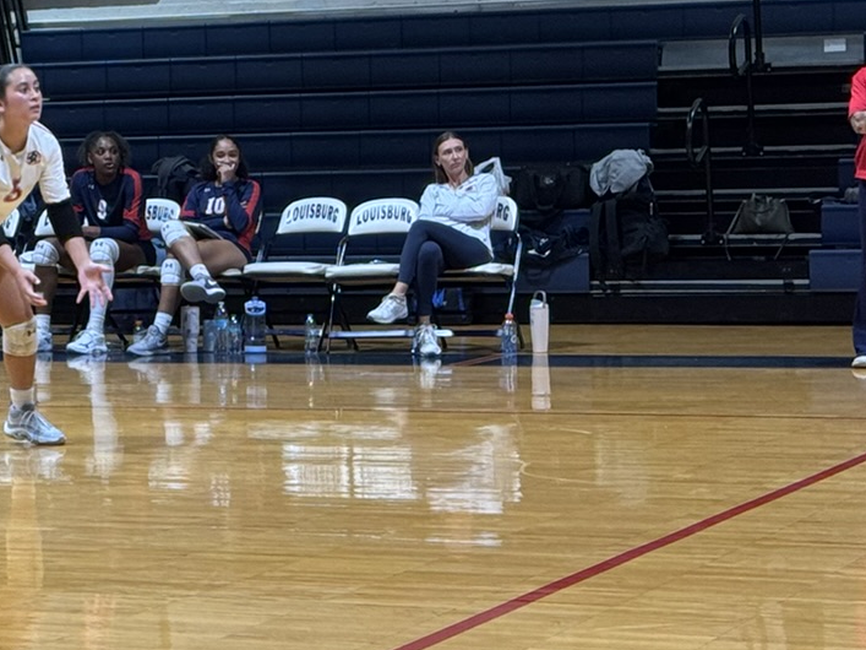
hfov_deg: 13.8
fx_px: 3477
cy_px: 244
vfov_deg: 10.7
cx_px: -146
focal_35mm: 139
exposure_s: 1/60
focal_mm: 6.76
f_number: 1.78
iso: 80
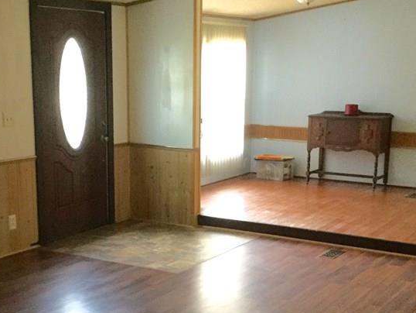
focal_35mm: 59
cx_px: 187
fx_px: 709
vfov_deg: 24.6
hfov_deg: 32.7
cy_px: 223
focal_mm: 3.3
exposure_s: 1/30
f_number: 2.4
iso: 160
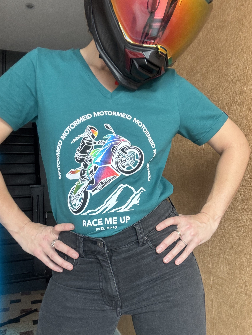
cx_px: 126
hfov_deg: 46.8
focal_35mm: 30
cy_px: 168
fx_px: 291
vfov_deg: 60.0
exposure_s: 1/50
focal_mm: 2.69
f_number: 1.9
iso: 160
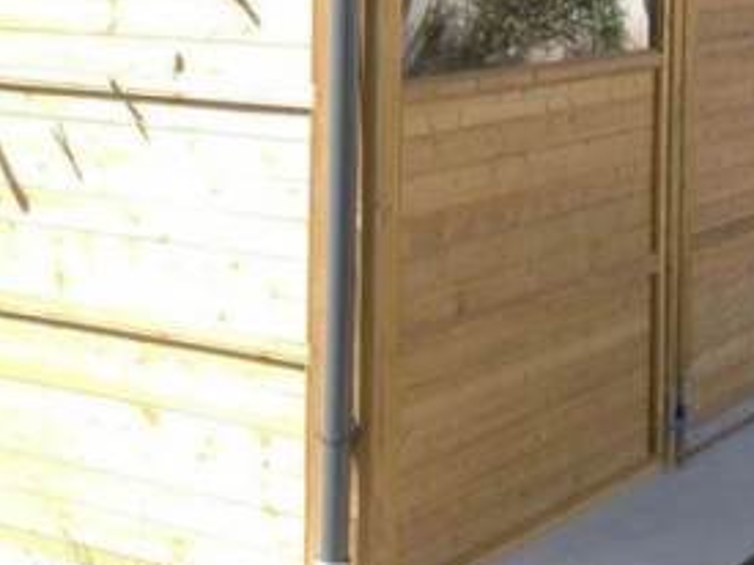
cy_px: -41
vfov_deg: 14.2
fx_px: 2221
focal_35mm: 102
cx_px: 85
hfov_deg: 19.0
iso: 50
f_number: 2.4
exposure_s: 1/665
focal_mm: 4.28
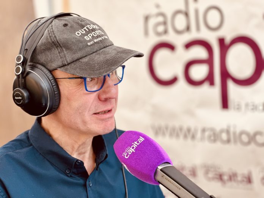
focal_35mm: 77
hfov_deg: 25.3
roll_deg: +4.4
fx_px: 587
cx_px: 132
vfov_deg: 19.1
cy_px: 99
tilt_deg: -0.7
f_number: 2.8
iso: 32
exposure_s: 1/121
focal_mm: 9
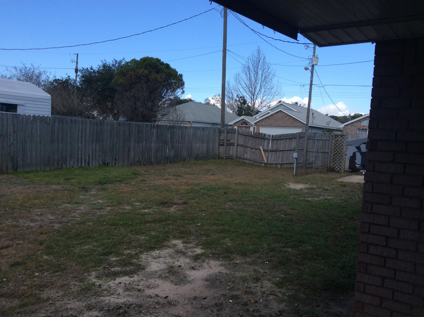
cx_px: 212
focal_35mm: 32
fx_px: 391
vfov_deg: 44.1
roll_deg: -2.4
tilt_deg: -3.8
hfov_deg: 56.9
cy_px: 158
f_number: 2.4
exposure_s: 1/986
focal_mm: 3.3
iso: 32
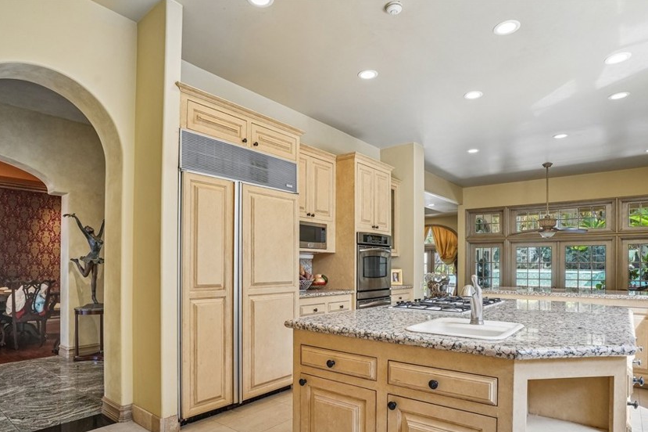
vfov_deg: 58.8
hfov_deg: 81.2
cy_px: 265
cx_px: 320
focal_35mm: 21
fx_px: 378
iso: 400
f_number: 8
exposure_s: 1/60
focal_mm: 17
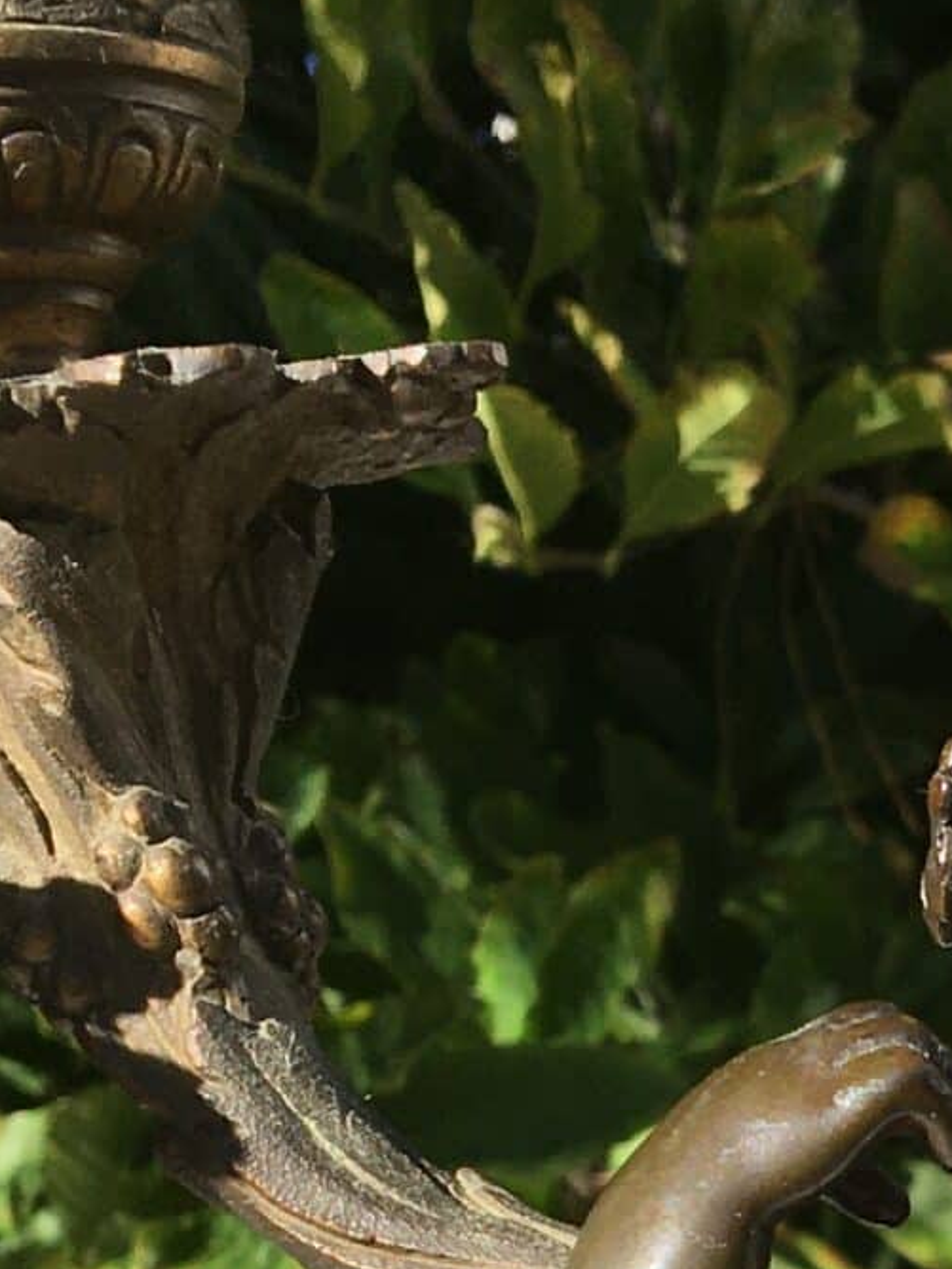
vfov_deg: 14.8
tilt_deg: -2.5
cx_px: 1440
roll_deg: +6.9
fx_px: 4584
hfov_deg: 11.4
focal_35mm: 125
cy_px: 1809
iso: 25
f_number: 2.2
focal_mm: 4.15
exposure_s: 1/884
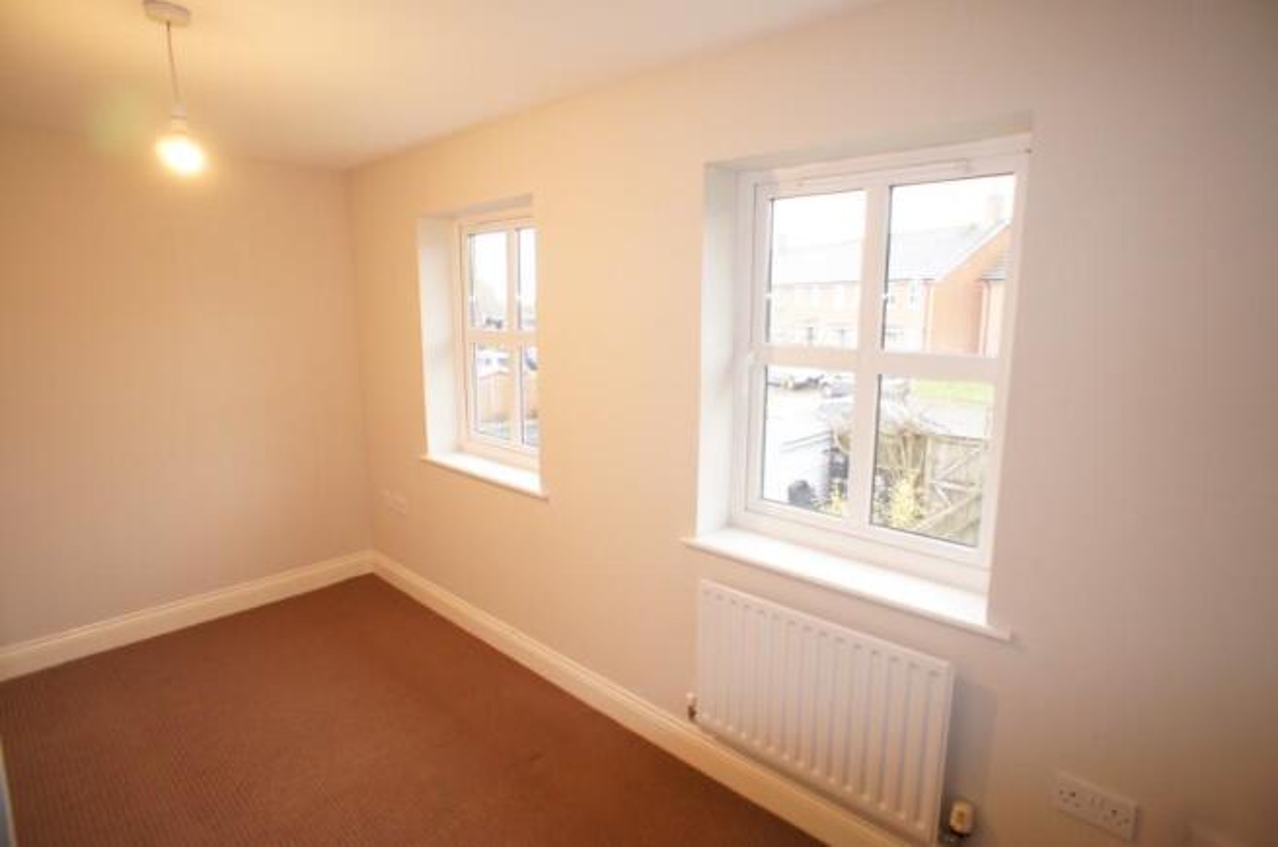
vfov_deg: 53.0
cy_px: 424
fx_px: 851
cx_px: 639
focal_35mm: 24
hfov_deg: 73.8
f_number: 2.8
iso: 800
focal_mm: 16
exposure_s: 1/60
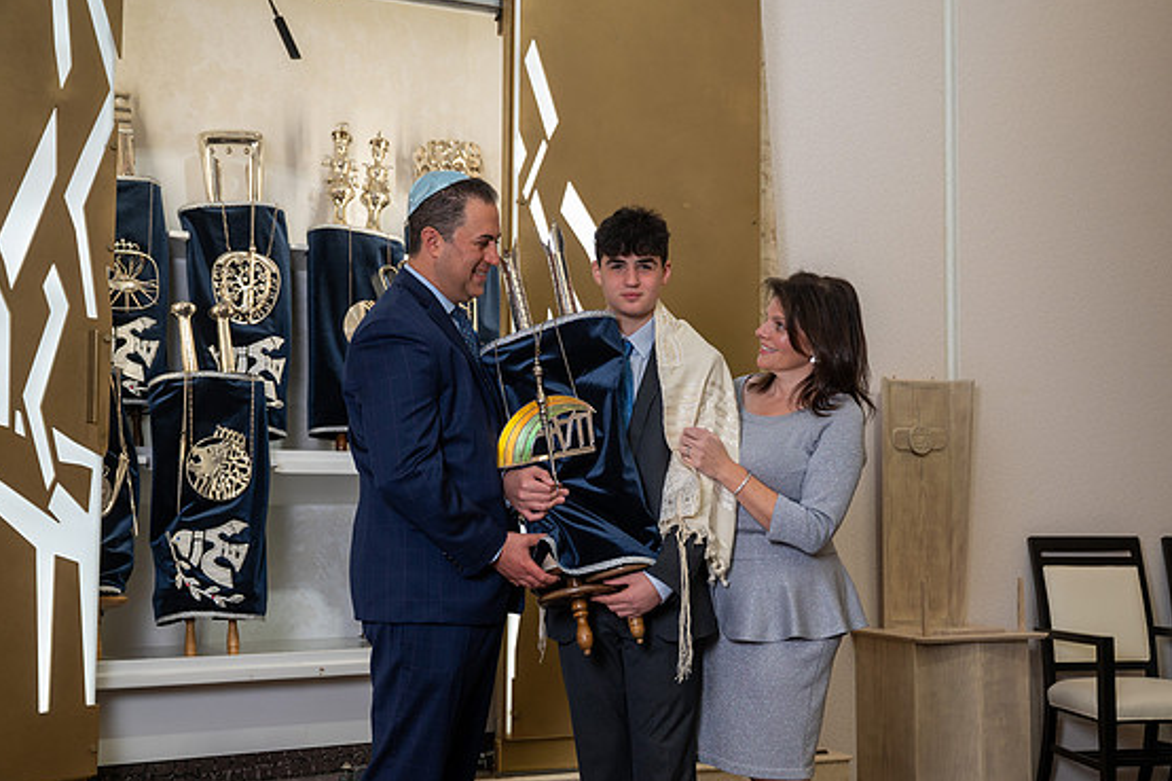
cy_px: 398
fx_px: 1464
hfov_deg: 43.6
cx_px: 603
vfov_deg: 29.8
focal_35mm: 45
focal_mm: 43
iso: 1000
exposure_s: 1/250
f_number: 4
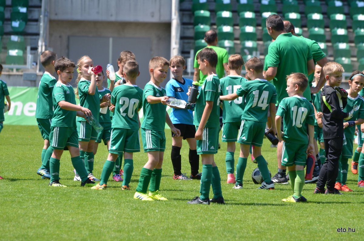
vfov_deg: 4.1
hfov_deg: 6.3
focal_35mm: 330
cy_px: 120
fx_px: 3330
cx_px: 182
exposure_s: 1/500
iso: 200
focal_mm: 220
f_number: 5.6
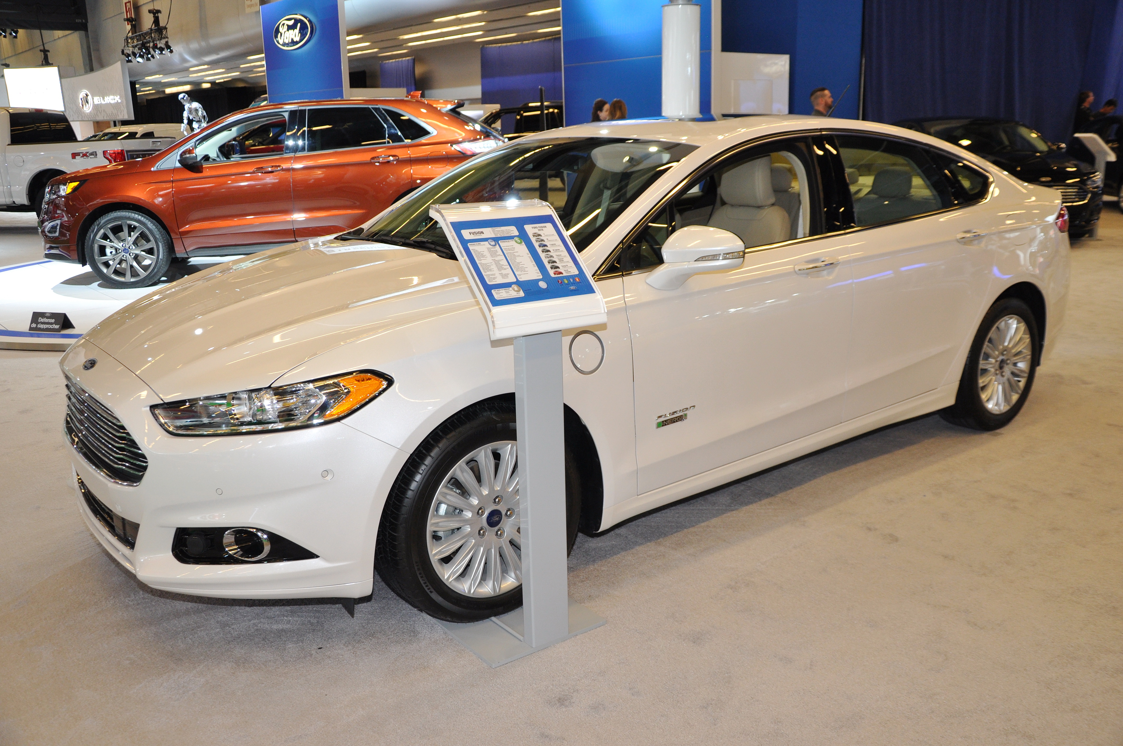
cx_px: 562
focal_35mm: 32
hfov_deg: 59.6
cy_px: 373
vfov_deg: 41.6
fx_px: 981
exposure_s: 1/60
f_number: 4
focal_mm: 21
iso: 640
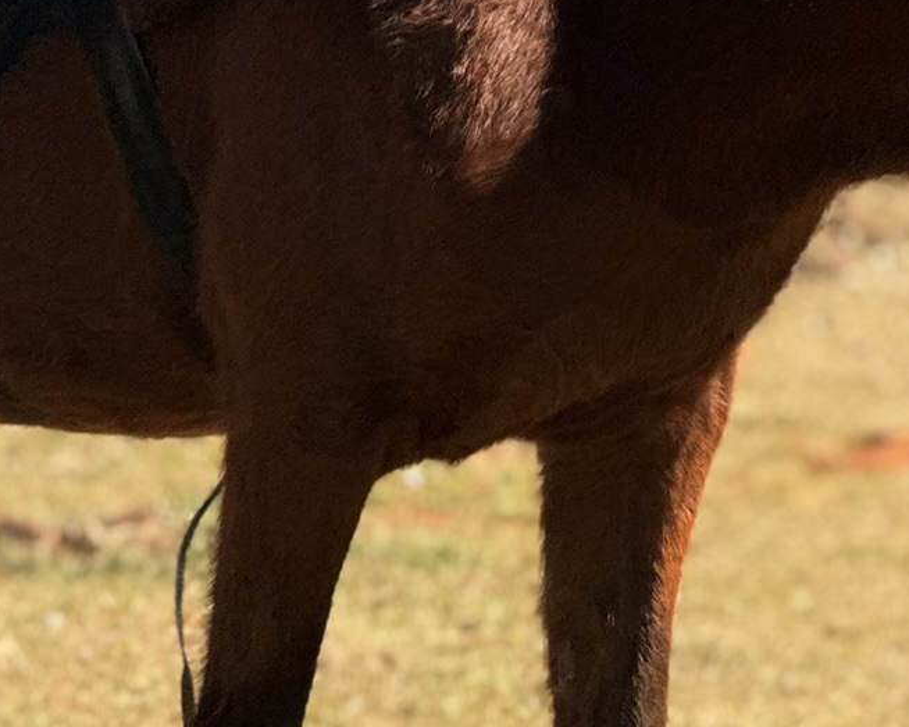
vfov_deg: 4.2
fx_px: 9872
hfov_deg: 5.3
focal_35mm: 367
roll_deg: +0.0
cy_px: 93
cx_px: 617
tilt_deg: -0.7
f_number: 2.8
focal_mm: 15.66
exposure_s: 1/1650
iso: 50
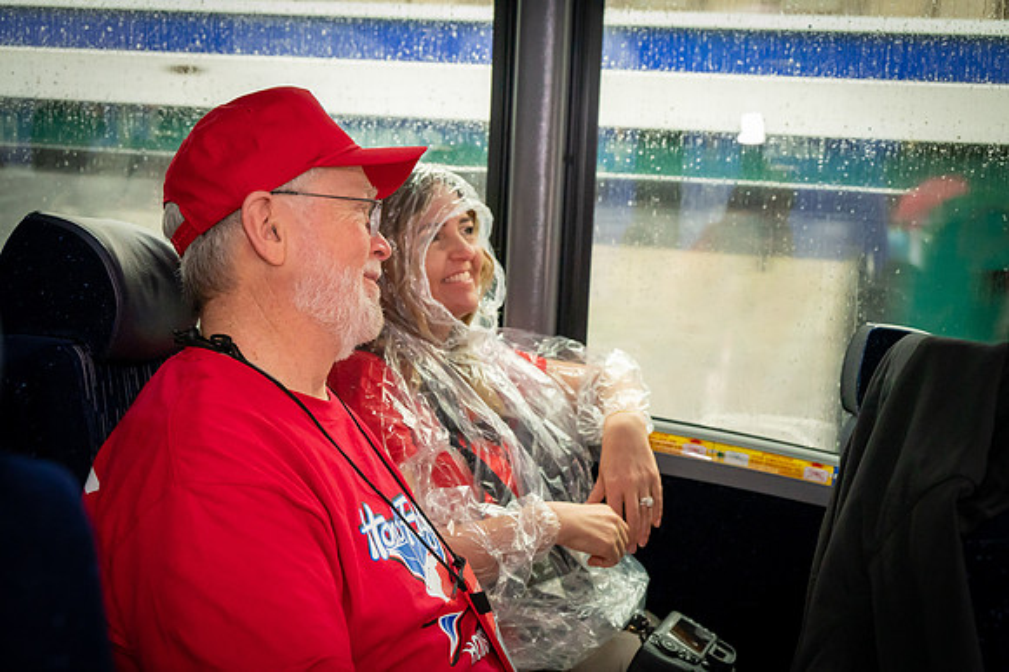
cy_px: 336
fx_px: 1176
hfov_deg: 46.4
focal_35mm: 42
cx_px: 504
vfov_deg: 31.9
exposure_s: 1/100
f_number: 5.3
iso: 7200
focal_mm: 42
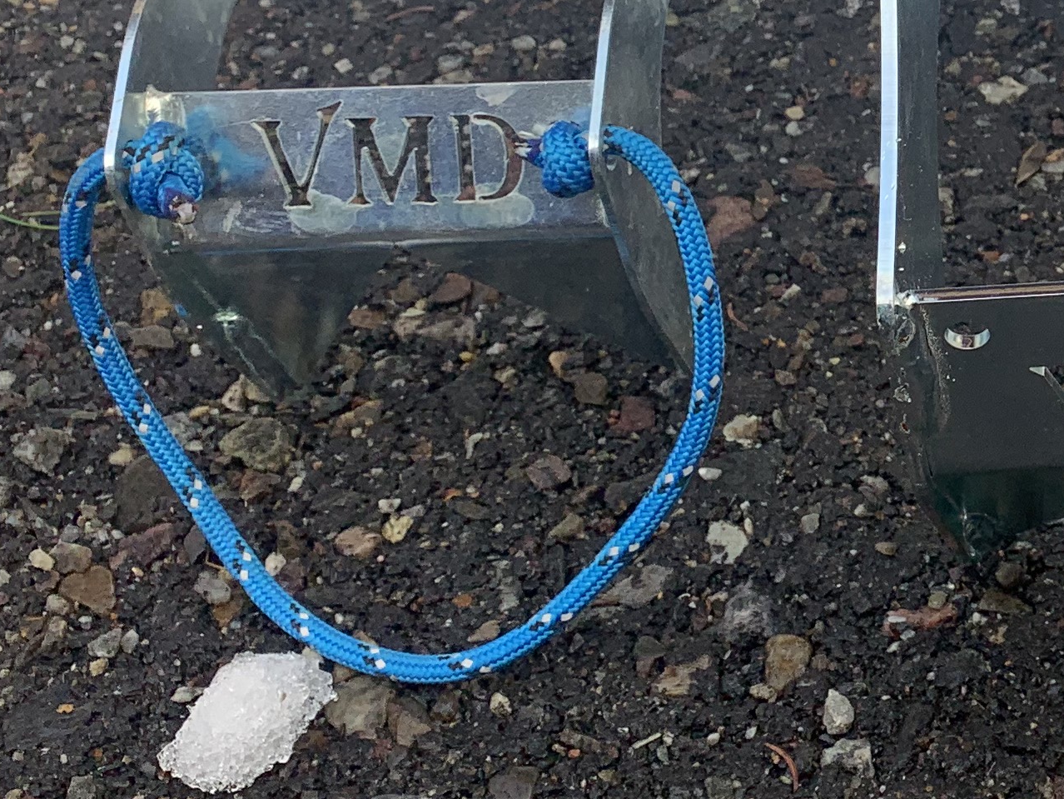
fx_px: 2521
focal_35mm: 82
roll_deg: -0.7
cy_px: 87
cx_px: 1355
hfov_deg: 21.7
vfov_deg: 17.7
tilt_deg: -36.4
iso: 25
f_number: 1.8
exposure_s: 1/156
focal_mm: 4.25
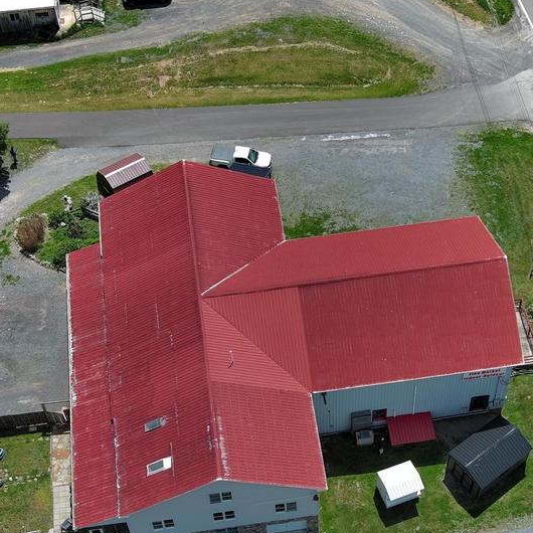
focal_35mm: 67
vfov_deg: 25.7
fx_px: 1167
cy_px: 320
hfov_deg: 25.7
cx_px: 307
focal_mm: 10.57
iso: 100
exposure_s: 1/1486
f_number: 2.8
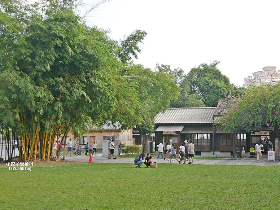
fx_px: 396
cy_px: 108
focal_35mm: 49
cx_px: 169
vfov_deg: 29.7
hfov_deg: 38.7
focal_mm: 19
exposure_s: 1/320
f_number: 4.3
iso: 200
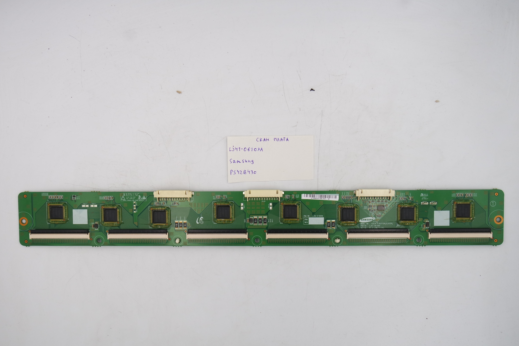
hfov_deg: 54.4
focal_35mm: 35
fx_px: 505
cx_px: 260
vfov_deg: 37.9
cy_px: 173
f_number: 5.6
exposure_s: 1/100
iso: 160
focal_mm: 13
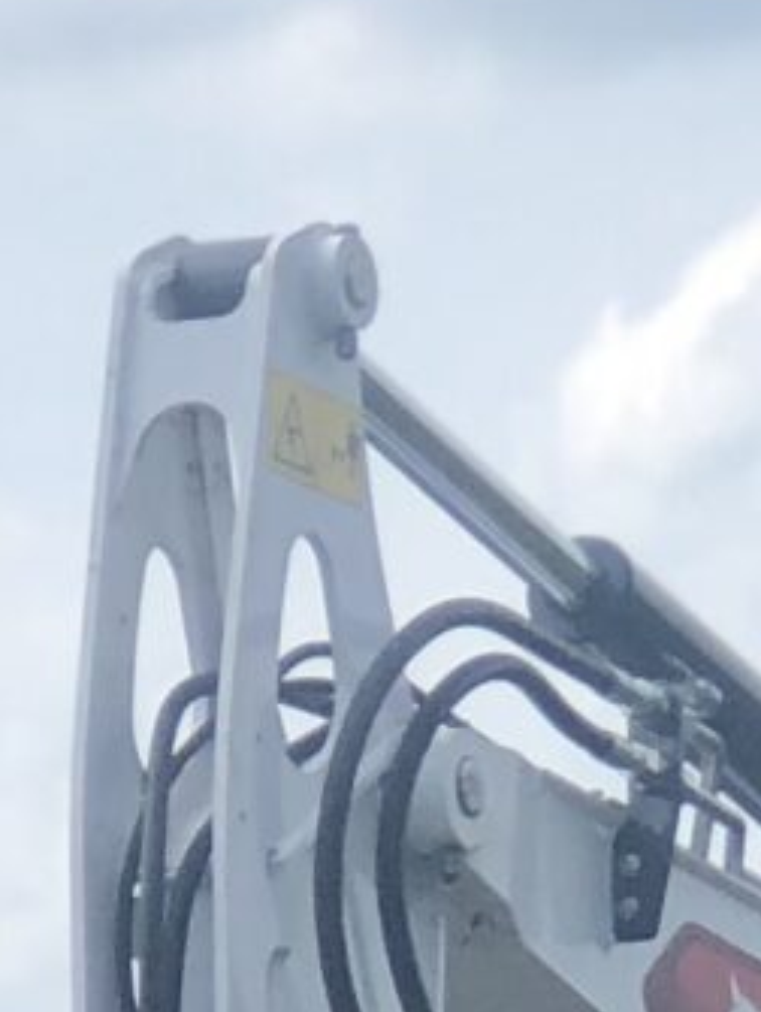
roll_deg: +2.4
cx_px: 861
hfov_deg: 3.4
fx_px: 12726
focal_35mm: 435
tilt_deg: -3.2
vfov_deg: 4.4
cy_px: 2613
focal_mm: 6.6
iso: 20
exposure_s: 1/648
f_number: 2.8
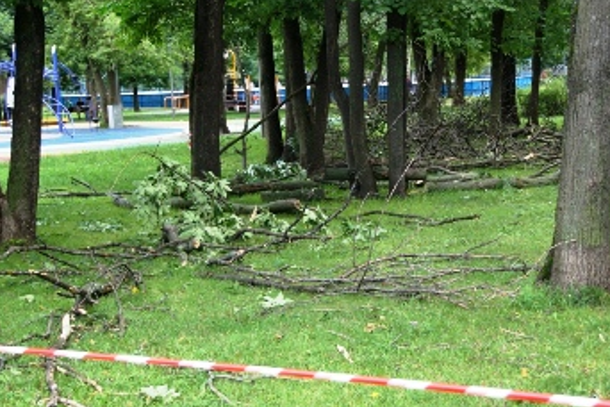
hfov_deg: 33.9
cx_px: 325
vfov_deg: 23.0
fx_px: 1000
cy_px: 192
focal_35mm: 59
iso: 200
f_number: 5
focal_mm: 30
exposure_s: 1/80
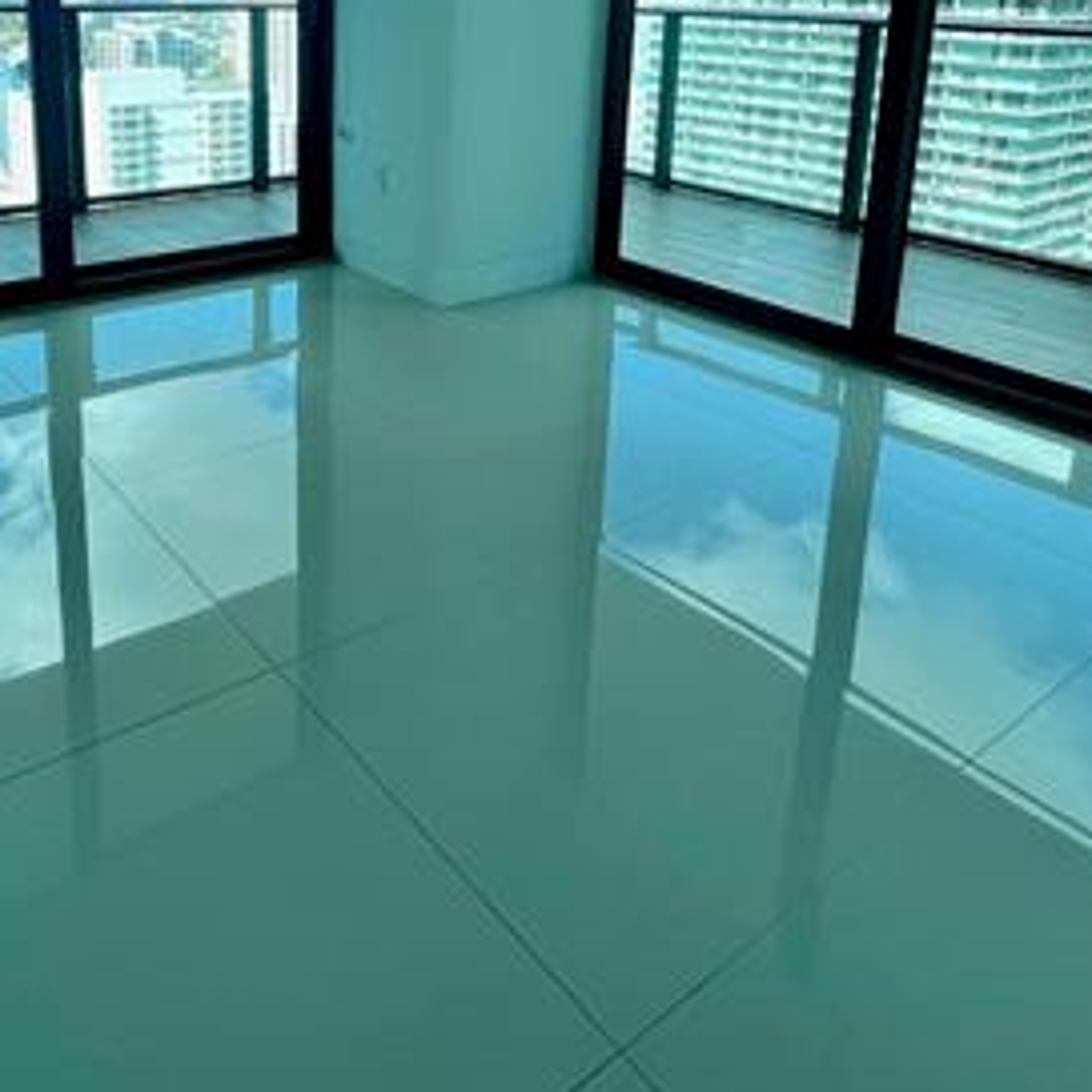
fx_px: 964
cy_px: 201
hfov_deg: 58.0
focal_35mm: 27
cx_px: 381
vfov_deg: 54.5
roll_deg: -1.8
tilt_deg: -13.5
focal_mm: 1.57
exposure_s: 1/704
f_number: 1.8
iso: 32
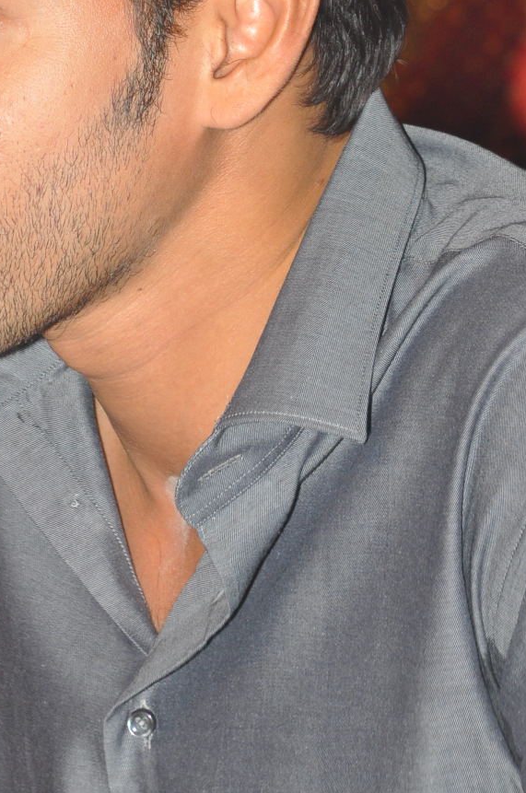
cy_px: 160
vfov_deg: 4.1
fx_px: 11041
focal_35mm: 502
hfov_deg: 2.7
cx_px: 65
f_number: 7.1
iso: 640
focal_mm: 180
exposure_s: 1/100
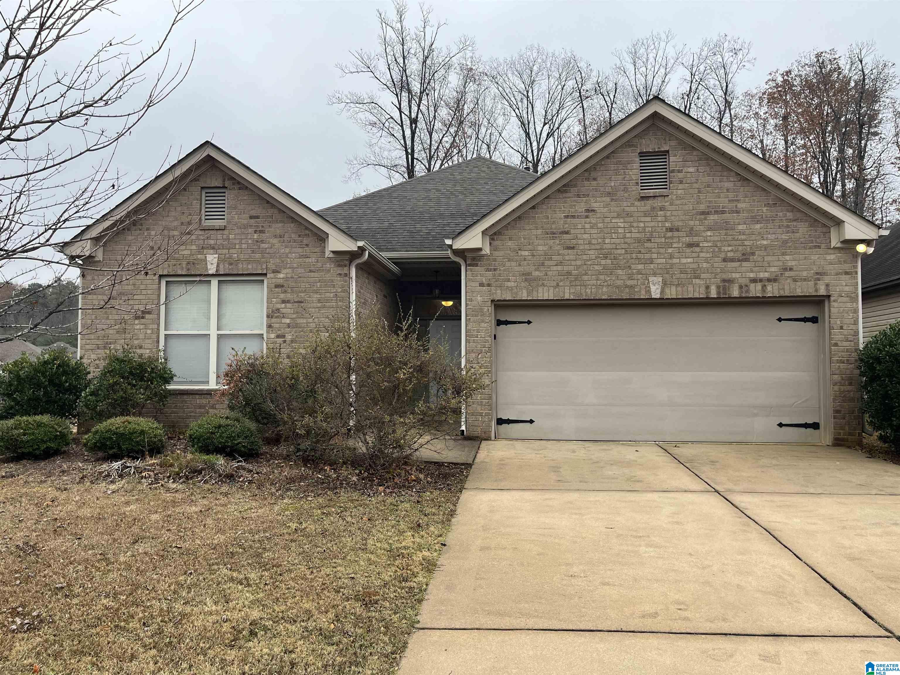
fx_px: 676
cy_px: 338
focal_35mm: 26
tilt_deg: +2.7
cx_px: 450
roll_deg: +0.0
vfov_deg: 53.1
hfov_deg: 67.3
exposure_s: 1/625
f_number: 1.6
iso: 50
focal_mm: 5.1
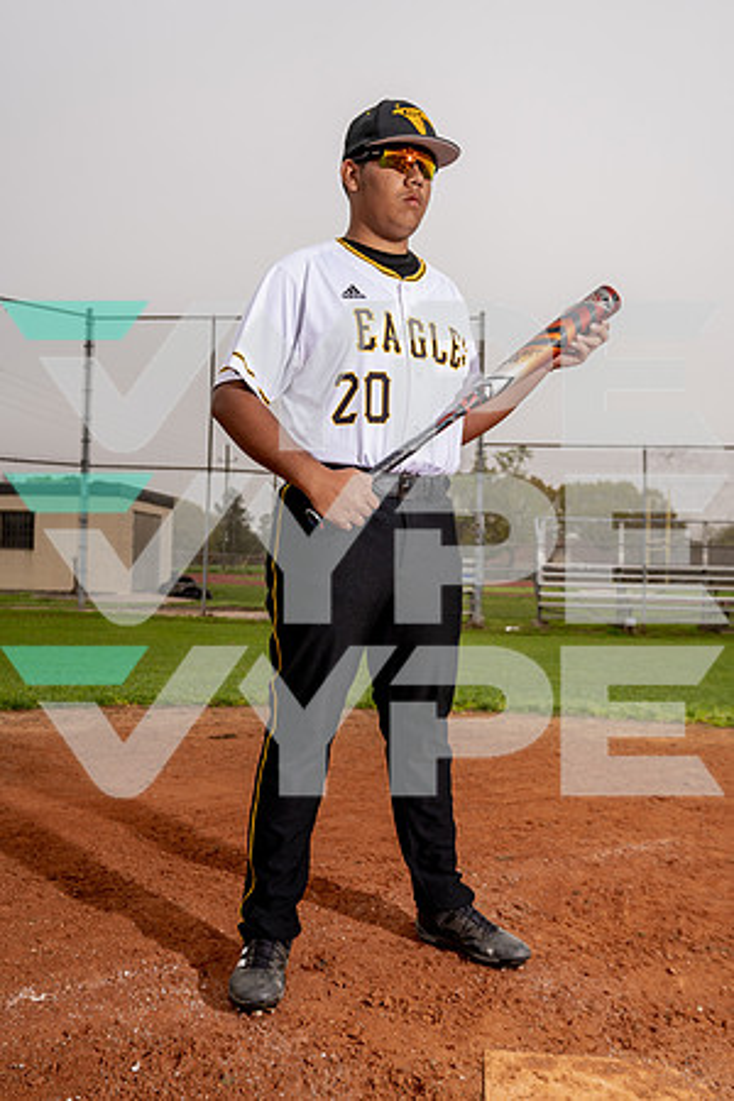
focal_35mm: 33
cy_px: 550
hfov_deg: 40.0
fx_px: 1009
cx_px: 367
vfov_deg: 57.2
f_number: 5
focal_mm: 33
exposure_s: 1/250
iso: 160
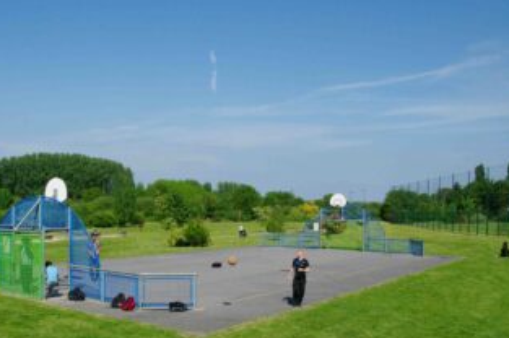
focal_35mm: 39
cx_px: 194
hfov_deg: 49.2
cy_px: 203
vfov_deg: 34.0
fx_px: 551
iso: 800
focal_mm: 18
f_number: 16
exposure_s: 1/750
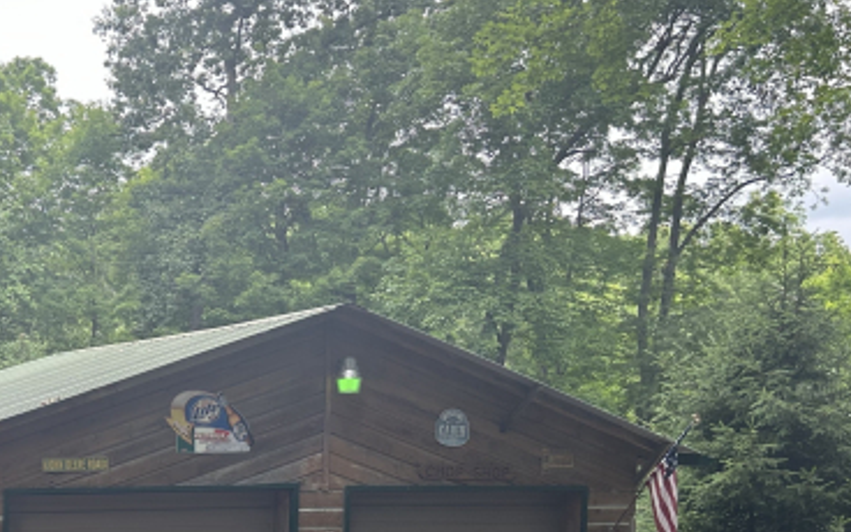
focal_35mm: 50
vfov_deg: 25.3
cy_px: 446
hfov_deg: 38.2
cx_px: 126
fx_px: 1160
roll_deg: -0.5
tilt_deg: -2.6
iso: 50
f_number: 1.5
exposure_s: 1/313
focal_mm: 5.7
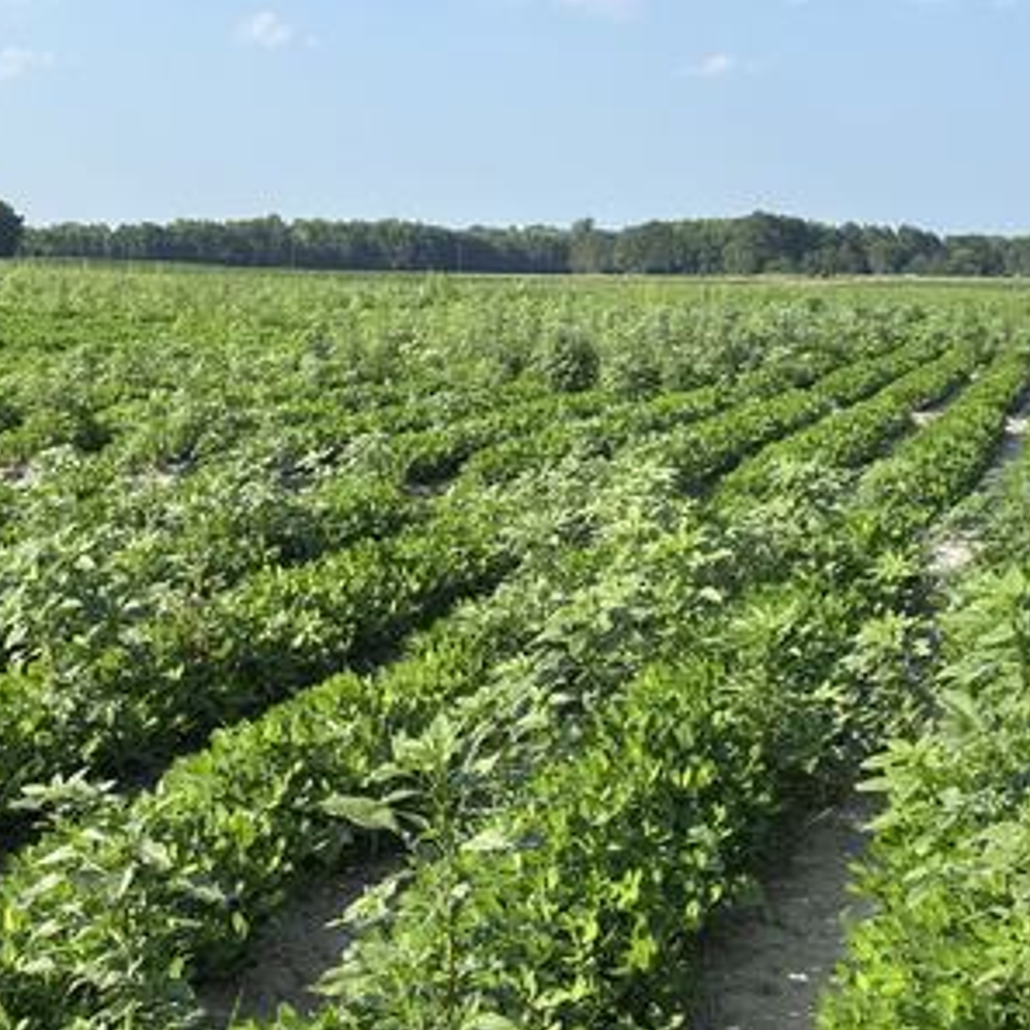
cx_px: 475
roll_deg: -1.2
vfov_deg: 27.7
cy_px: 517
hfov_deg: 27.7
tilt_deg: -6.4
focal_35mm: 62
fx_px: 2087
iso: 32
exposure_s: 1/1437
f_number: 1.6
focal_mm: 5.96
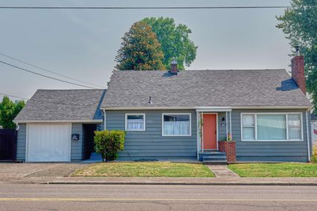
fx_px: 343
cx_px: 162
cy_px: 97
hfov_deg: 49.6
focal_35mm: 39
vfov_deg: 34.2
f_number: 7.1
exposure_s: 1/1100
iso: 400
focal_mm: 22.3
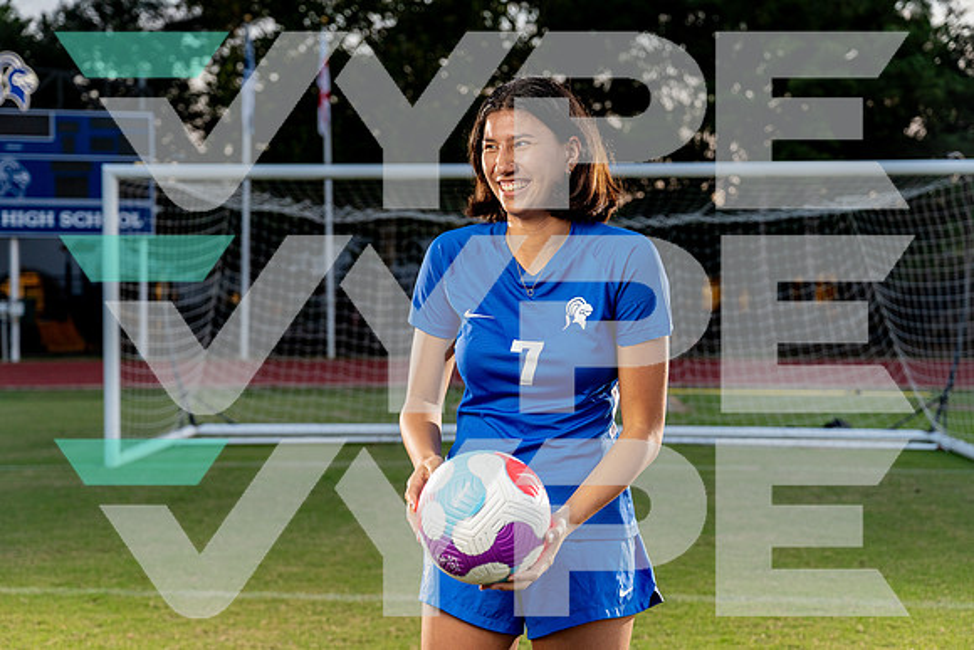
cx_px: 487
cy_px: 325
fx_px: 1488
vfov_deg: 24.6
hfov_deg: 36.2
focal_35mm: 55
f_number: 4
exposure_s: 1/250
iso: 800
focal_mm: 55
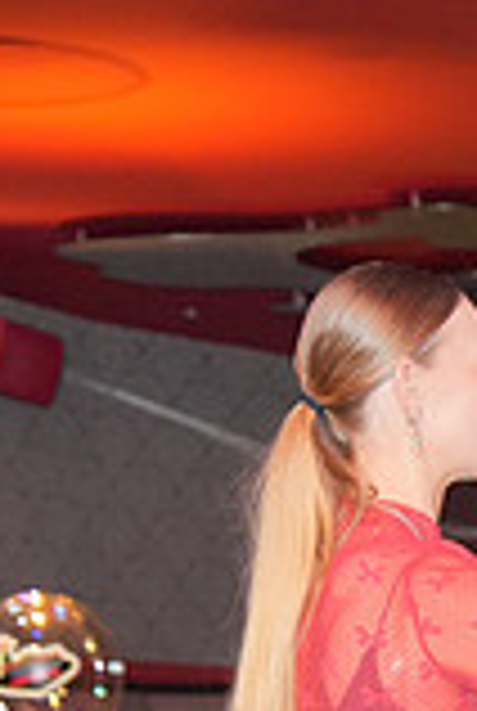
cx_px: 844
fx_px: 4056
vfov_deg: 9.5
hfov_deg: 6.6
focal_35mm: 205
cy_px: 1269
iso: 4000
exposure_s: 1/125
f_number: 4
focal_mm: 56
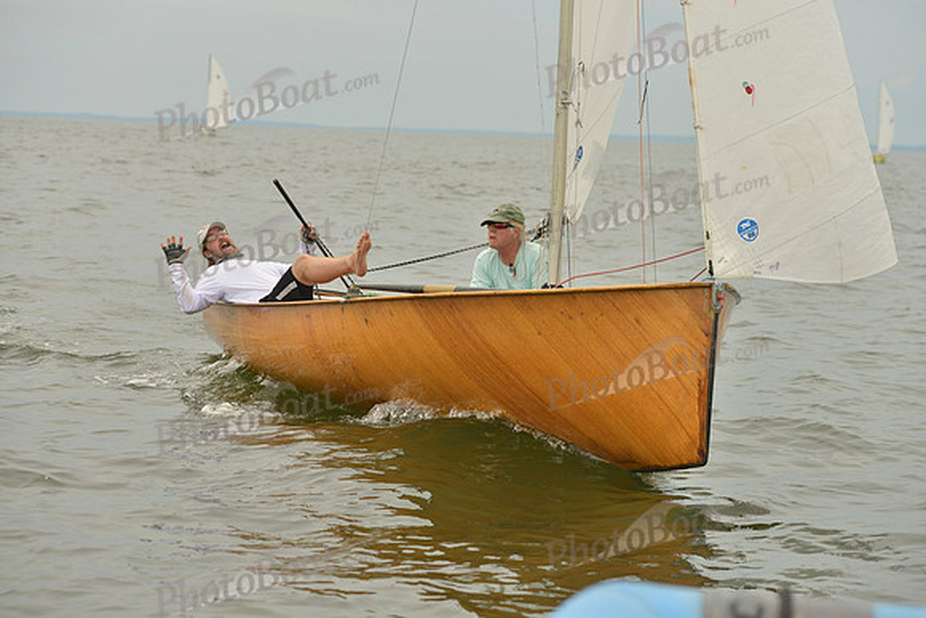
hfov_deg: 24.8
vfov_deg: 16.7
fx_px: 2110
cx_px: 463
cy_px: 309
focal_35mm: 82
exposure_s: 1/2500
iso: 400
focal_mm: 82
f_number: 5.6
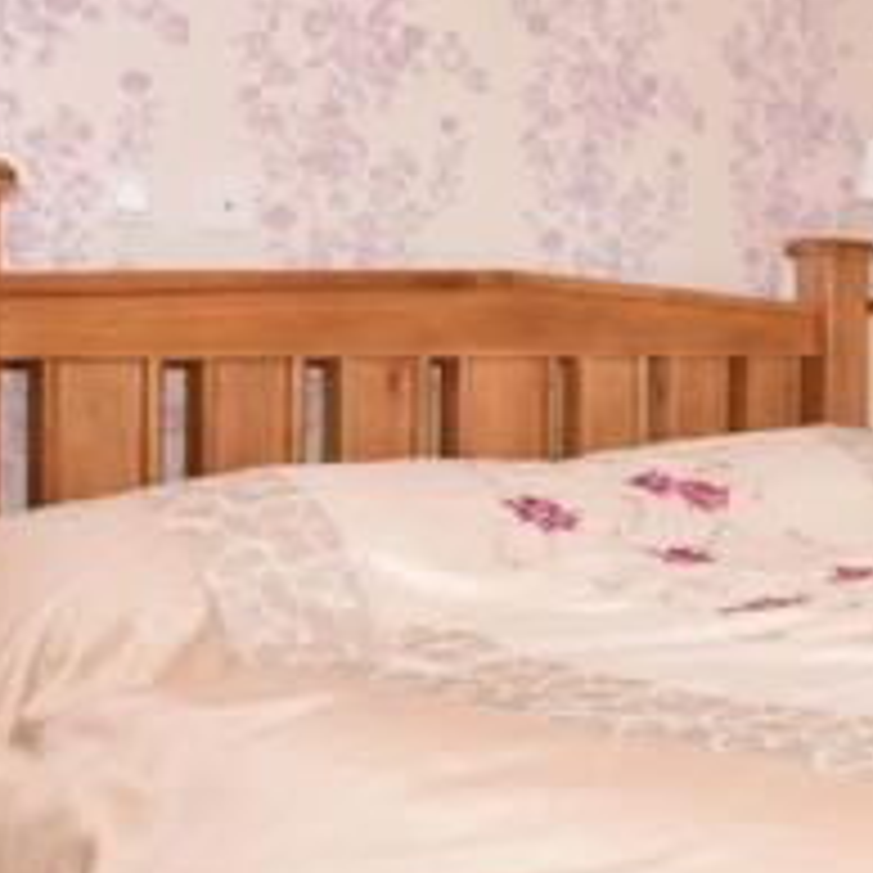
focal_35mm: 43
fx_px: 1227
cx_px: 1089
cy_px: 331
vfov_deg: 38.9
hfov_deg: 31.6
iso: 400
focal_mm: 10
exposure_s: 1/200
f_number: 13
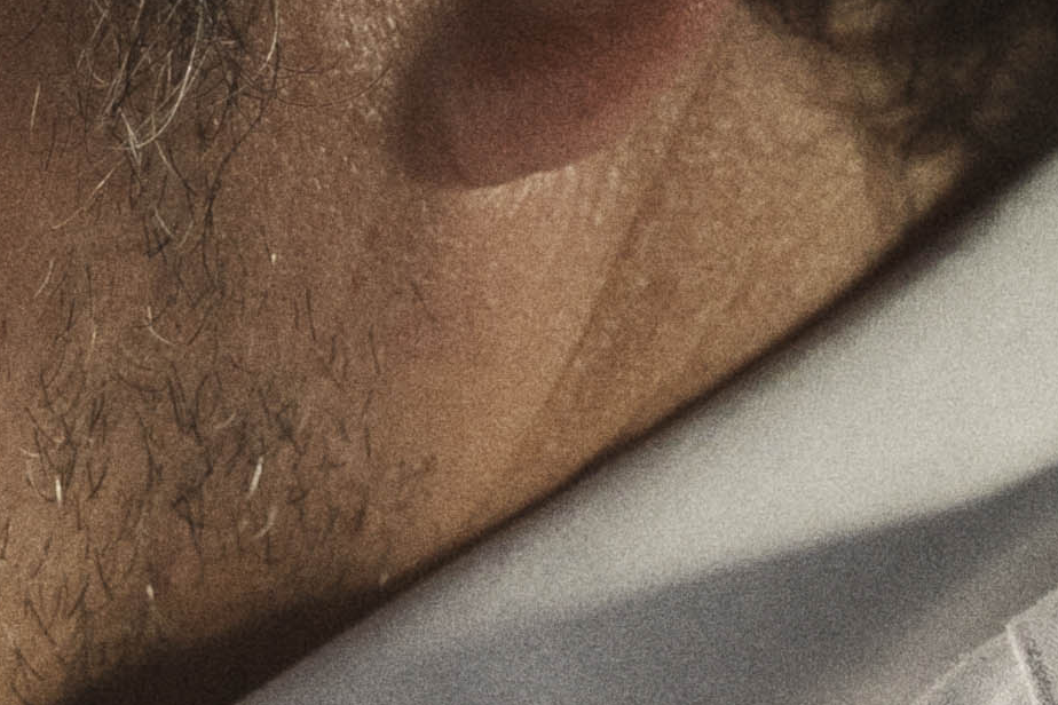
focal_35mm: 857
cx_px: -822
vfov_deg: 1.6
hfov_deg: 2.4
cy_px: 665
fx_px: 25184
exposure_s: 1/500
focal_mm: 132
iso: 320
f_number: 4
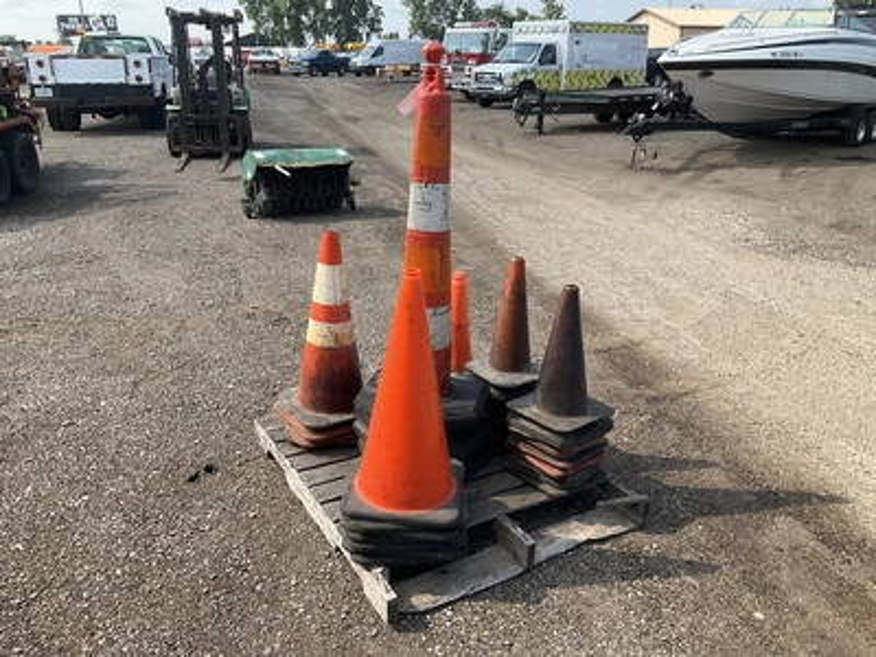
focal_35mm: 29
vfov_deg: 48.2
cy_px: 328
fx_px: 734
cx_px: 438
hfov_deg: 61.7
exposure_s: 1/898
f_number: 1.8
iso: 25
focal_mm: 3
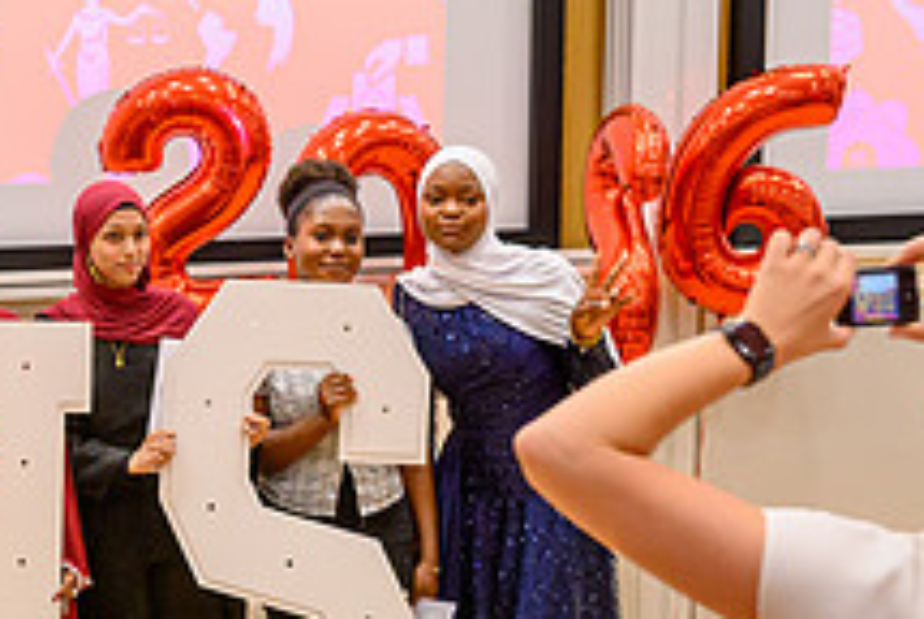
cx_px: -159
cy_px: 471
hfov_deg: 19.8
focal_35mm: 97
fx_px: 2493
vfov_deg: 14.1
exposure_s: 1/500
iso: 4500
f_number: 2.8
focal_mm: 35
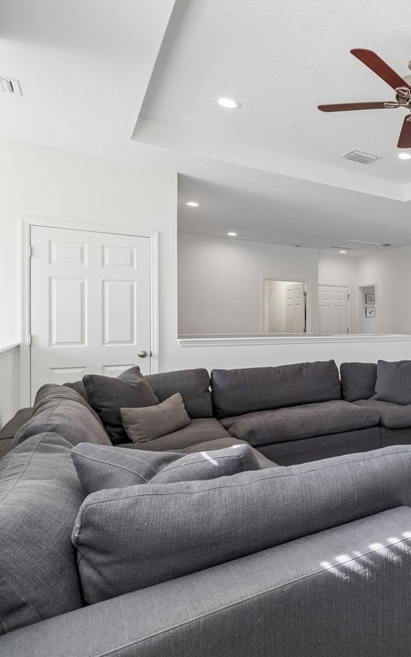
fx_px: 412
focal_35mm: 23
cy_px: 328
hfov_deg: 41.0
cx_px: 465
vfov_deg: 77.1
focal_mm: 10
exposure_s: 1/5
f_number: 7.1
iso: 100
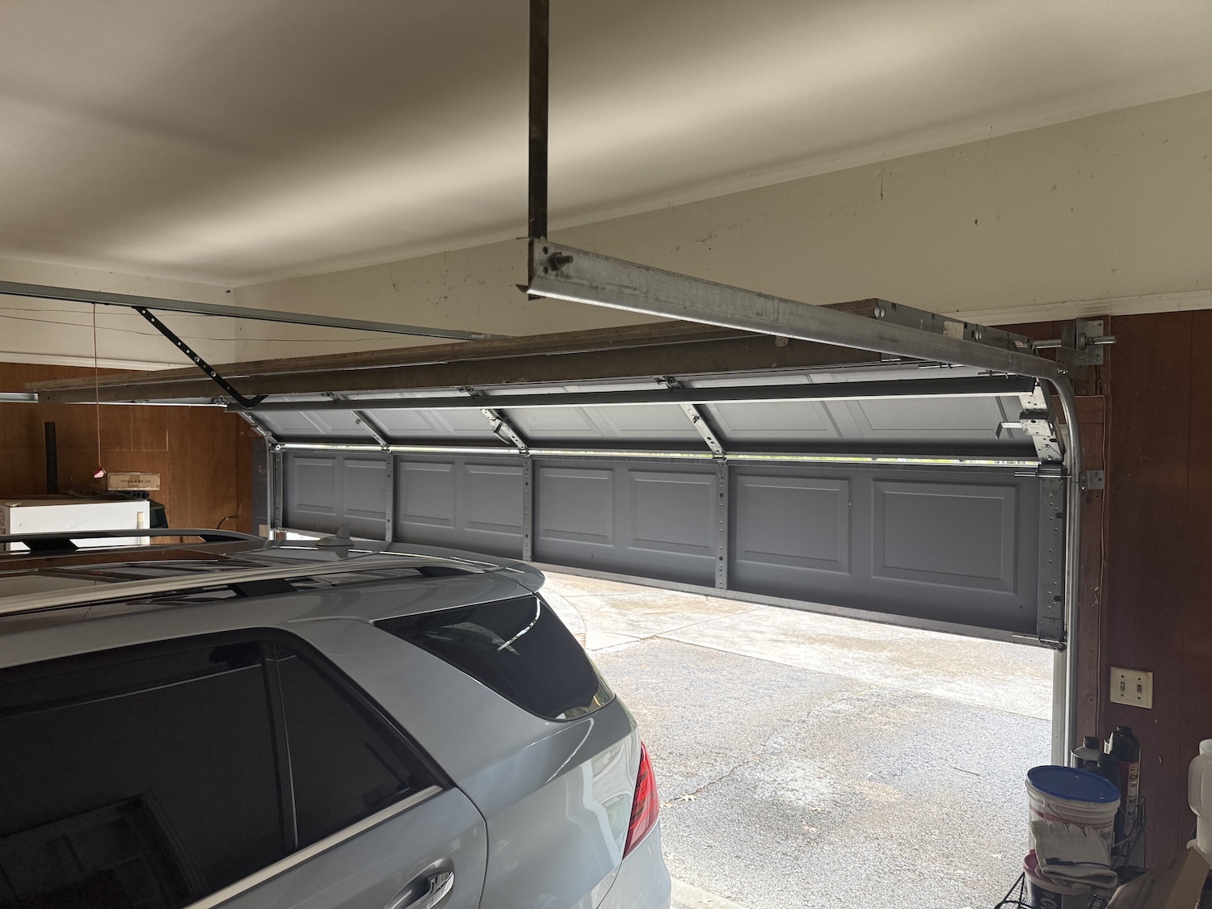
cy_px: 454
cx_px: 606
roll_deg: +0.1
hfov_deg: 71.6
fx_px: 840
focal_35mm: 24
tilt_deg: -1.3
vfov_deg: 56.8
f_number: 1.78
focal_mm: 6.76
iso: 200
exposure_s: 1/60
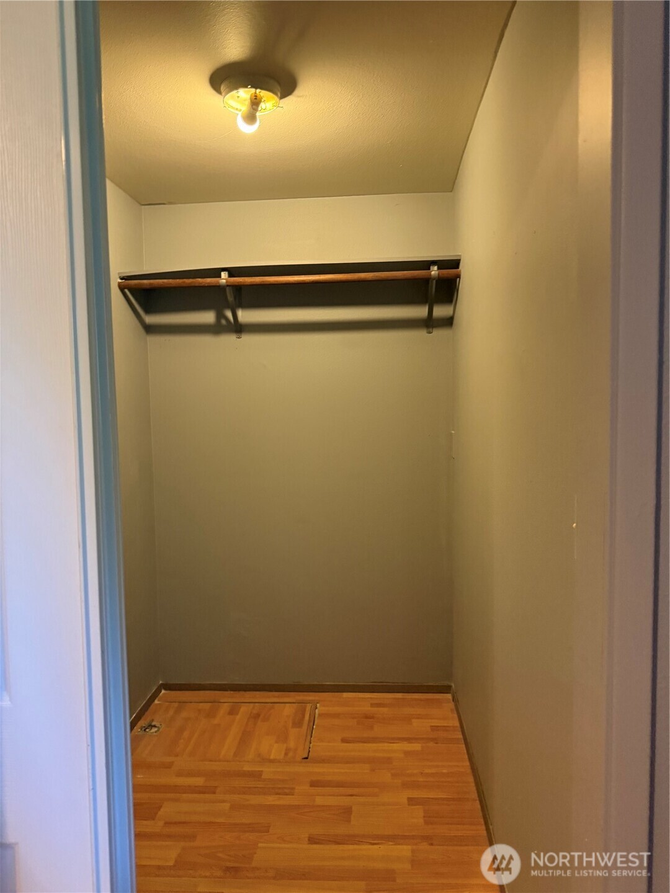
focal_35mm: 24
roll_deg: +0.4
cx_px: 335
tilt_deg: -3.9
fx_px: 619
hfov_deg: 56.8
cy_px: 446
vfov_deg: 71.6
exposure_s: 1/60
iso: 640
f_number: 1.78
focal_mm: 6.76
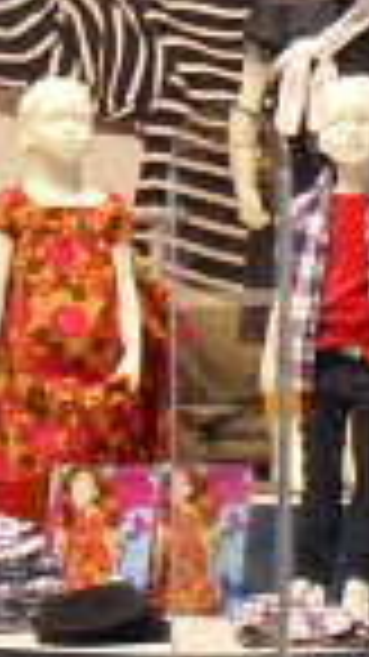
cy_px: 482
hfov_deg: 4.5
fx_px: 4650
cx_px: 135
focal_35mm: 267
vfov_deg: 8.1
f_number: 3.2
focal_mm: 6.3
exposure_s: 1/45
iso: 100
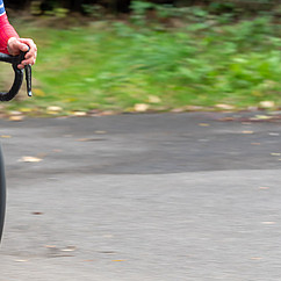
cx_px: -44
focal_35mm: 268
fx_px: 2461
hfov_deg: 6.5
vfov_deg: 6.5
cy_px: 2
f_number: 4
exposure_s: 1/160
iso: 160
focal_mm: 98
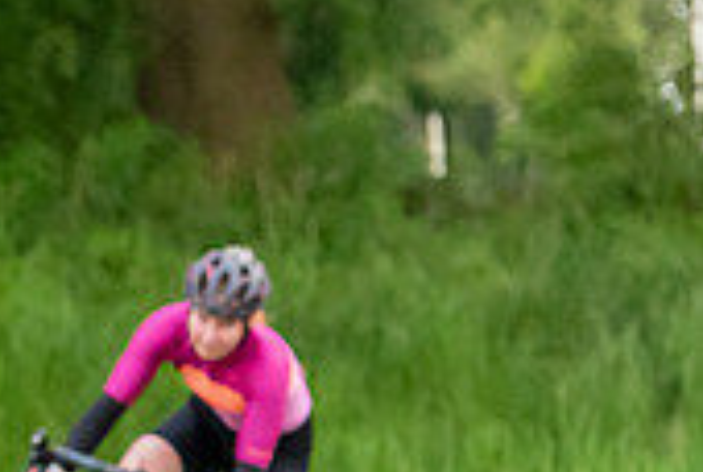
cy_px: 230
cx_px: -488
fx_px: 11404
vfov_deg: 2.4
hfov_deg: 3.5
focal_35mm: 583
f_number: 4
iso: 7200
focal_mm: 165
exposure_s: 1/640
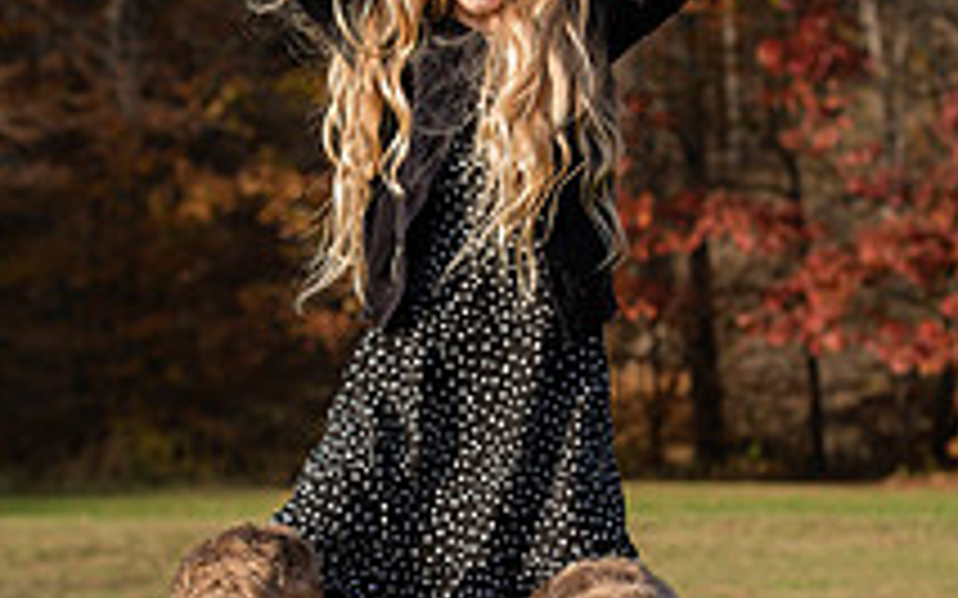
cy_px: 333
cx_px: 432
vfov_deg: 8.7
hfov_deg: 13.9
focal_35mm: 151
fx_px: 3941
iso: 640
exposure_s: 1/1600
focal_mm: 70
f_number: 4.5
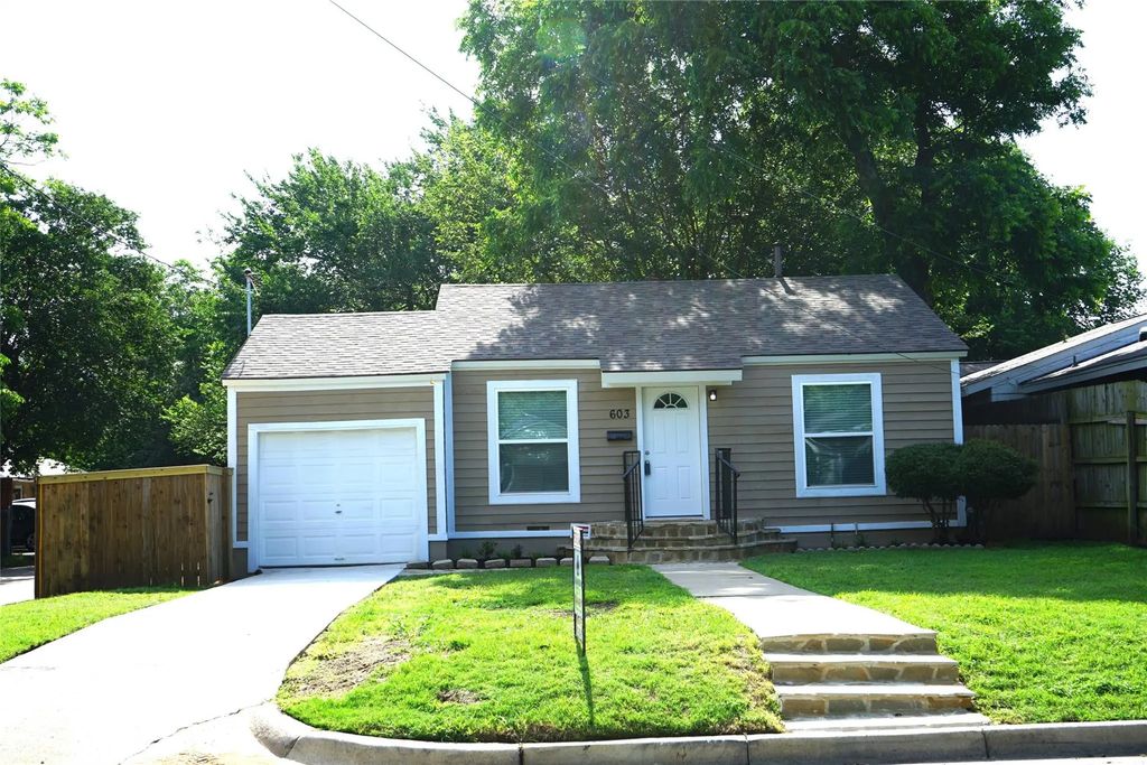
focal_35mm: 45
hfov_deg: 43.6
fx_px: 1434
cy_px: 382
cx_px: 574
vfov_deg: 29.9
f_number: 11
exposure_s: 1/100
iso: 100
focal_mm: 45
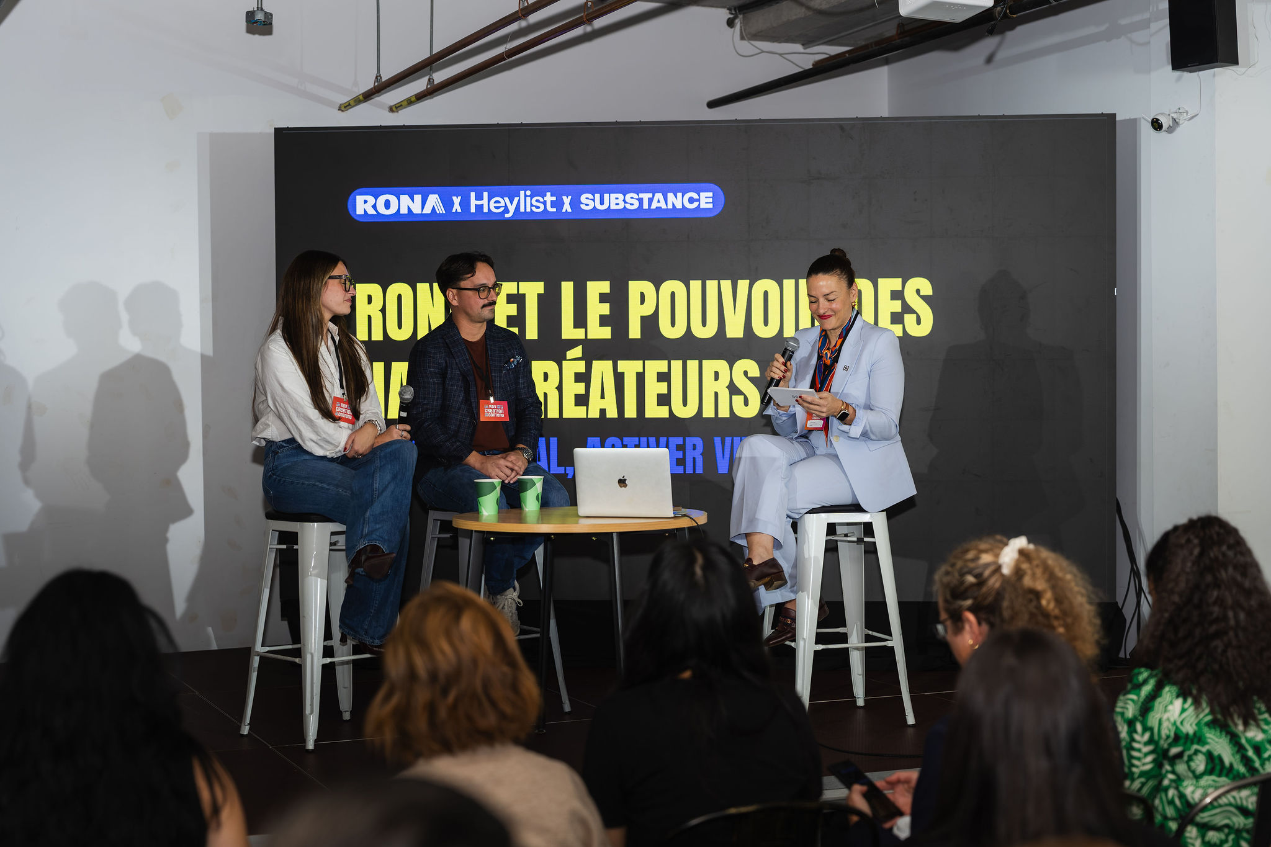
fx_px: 1942
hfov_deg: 36.2
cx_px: 636
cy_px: 424
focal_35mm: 55
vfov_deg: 24.6
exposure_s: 1/200
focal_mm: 55
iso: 400
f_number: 2.8
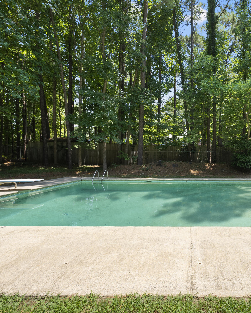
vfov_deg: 89.6
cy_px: 155
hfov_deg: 71.6
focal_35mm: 17
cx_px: 189
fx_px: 158
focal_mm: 12
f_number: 7.1
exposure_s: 1/30
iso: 125
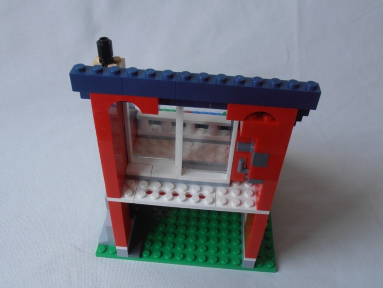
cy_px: 144
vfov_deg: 38.7
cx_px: 192
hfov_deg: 50.1
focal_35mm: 37
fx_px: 409
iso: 80
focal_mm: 6.61
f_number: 3.9
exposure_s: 1/100
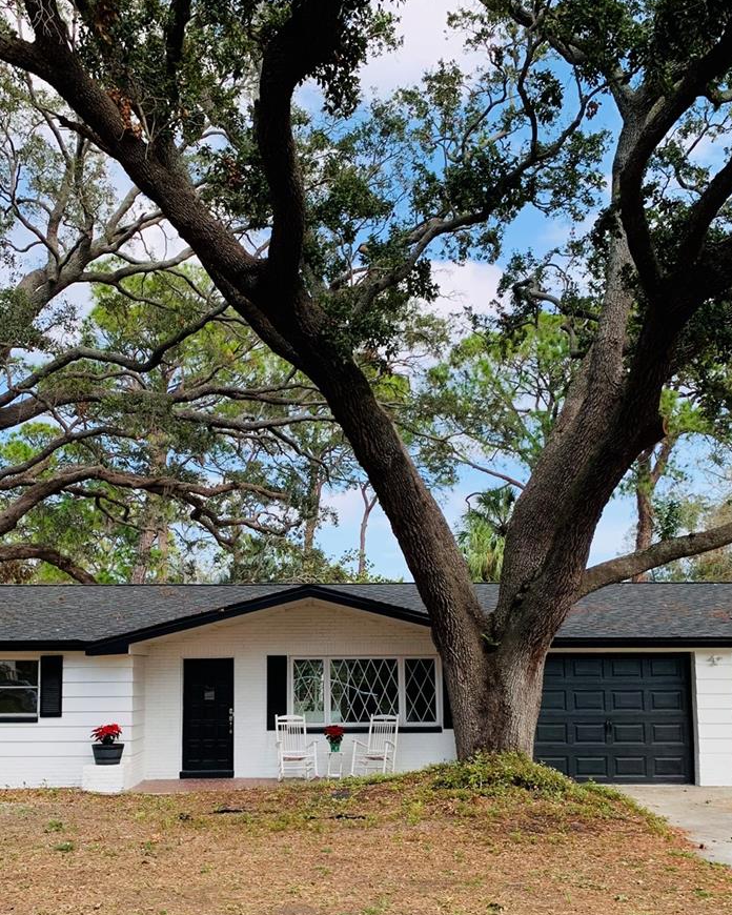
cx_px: 338
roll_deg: -0.3
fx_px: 948
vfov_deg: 50.8
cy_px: 592
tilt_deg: +6.5
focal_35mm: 35
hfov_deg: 42.2
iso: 25
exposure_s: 1/546
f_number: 1.8
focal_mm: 4.25
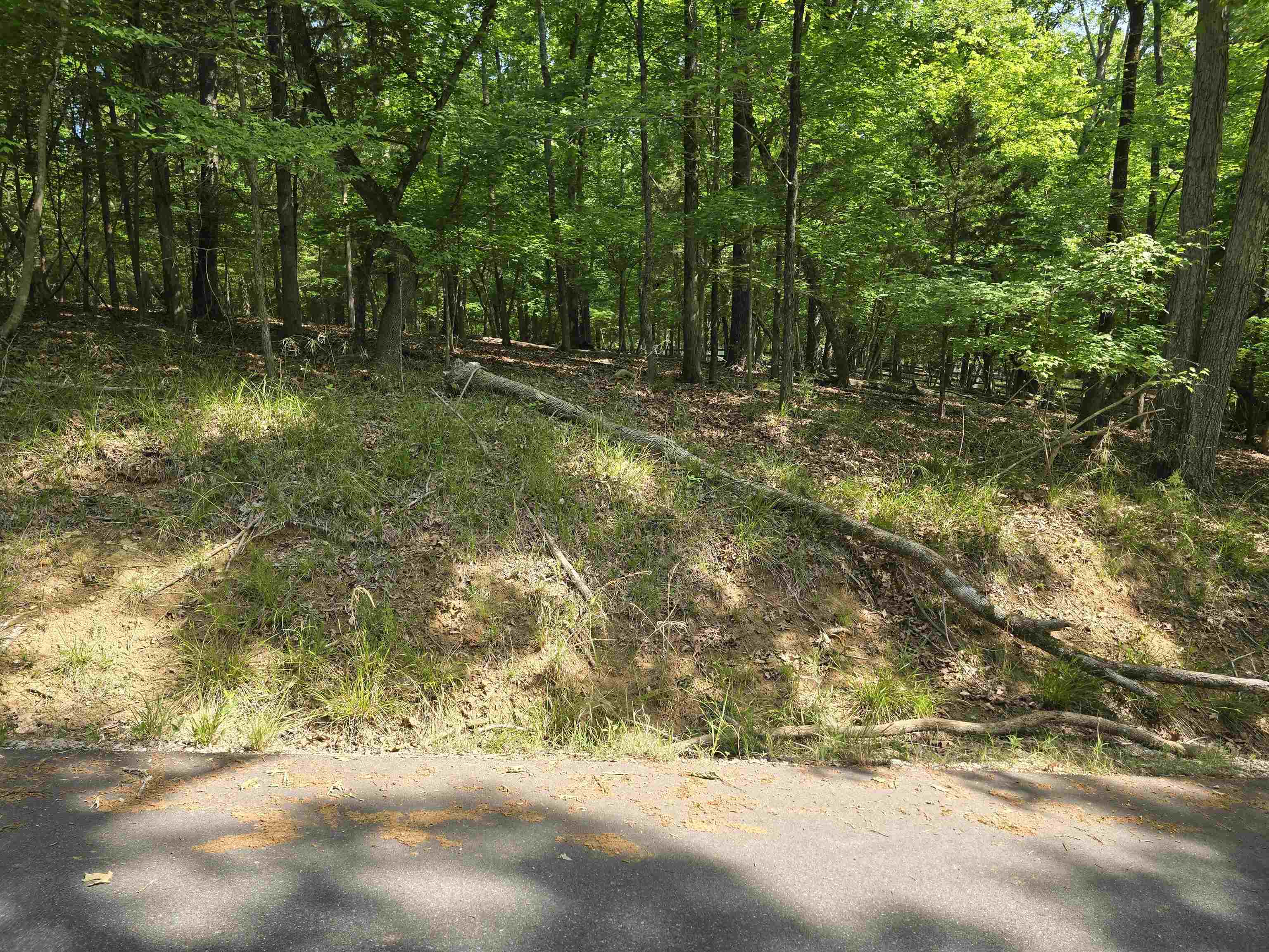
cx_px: 634
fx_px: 843
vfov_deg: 58.9
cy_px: 476
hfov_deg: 73.9
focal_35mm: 23
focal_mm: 6.3
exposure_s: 1/180
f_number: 1.7
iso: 20
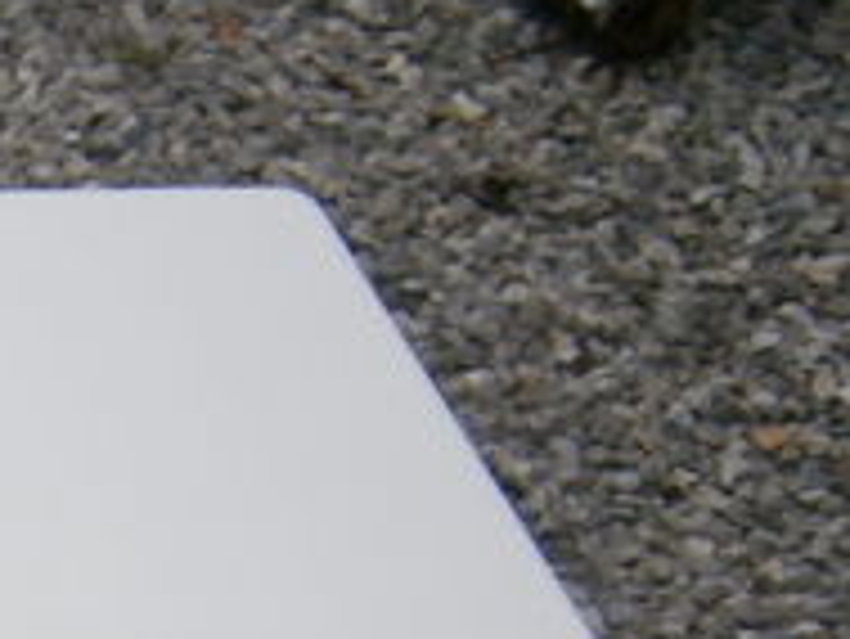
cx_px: -1142
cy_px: 1382
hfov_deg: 9.4
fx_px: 4668
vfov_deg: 7.4
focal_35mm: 190
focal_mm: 6.4
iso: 80
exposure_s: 1/800
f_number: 3.1
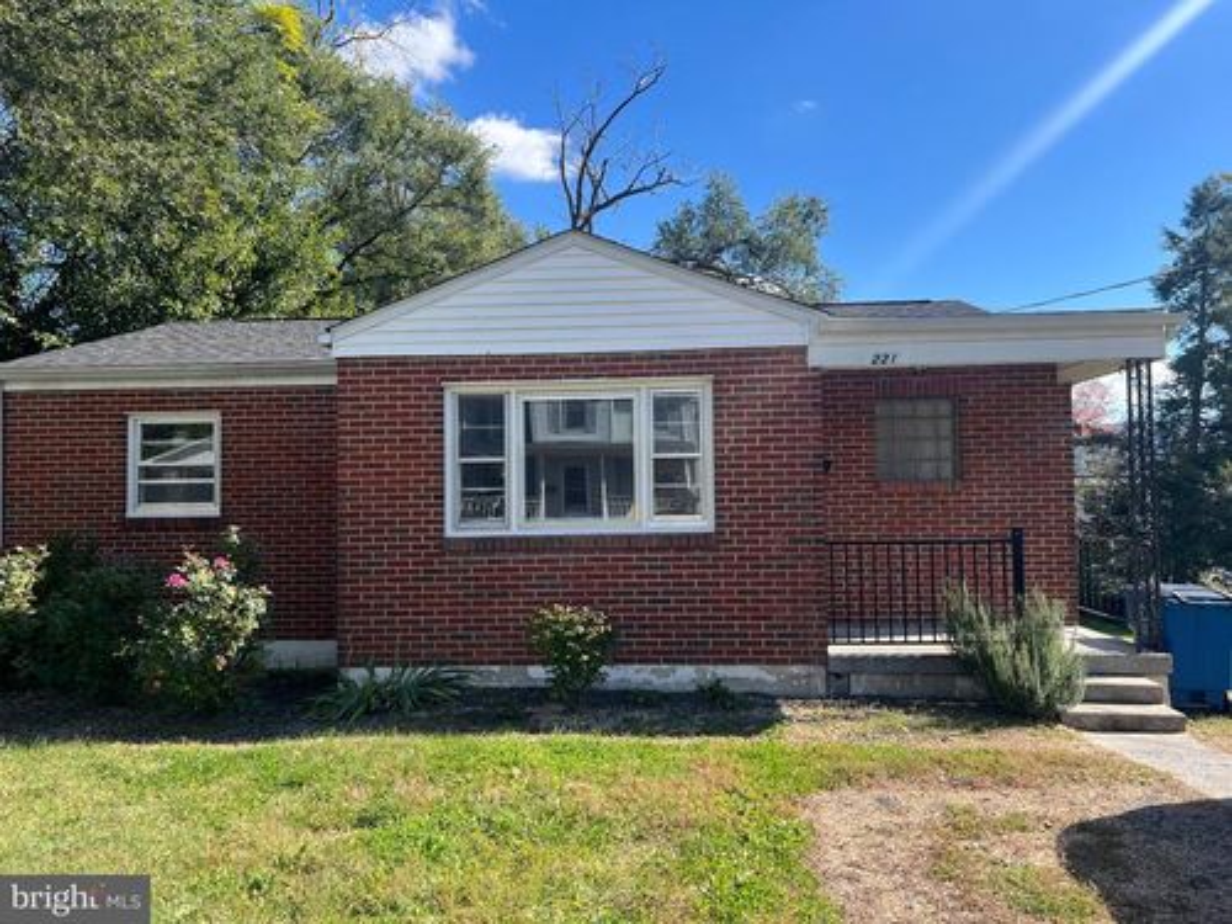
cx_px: 616
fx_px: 925
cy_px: 462
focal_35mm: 26
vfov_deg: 53.1
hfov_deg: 67.3
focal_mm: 5.7
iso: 50
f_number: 1.5
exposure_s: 1/1972
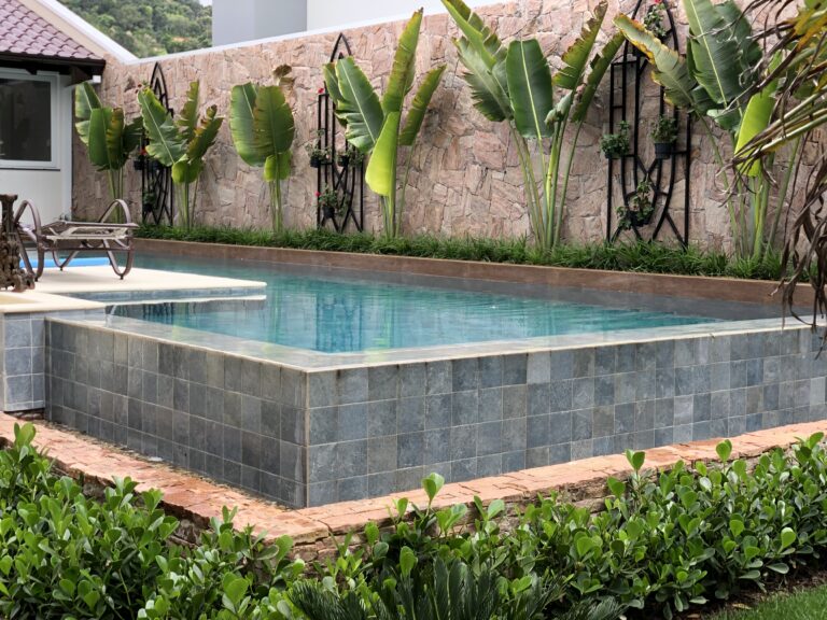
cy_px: 310
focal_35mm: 52
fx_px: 1242
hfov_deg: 36.8
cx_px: 414
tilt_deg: -3.0
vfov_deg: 28.0
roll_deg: +0.2
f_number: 2.4
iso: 16
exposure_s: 1/247
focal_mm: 6
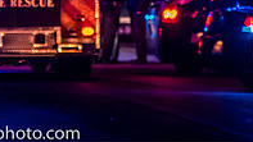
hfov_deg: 4.3
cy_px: -32
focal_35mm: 503
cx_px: 61
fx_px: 3376
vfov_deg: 2.4
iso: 2000
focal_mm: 102
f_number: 4.5
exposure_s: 1/60
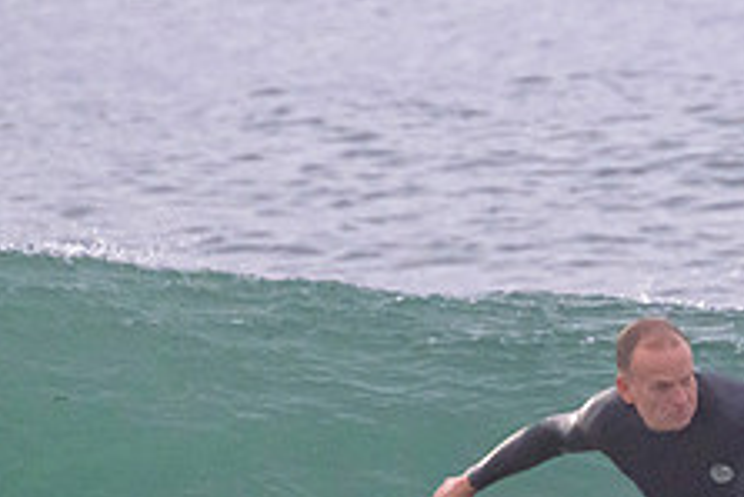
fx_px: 51409
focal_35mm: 2486
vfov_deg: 0.6
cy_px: 464
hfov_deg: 0.8
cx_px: 792
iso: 5600
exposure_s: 1/1600
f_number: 11
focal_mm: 800
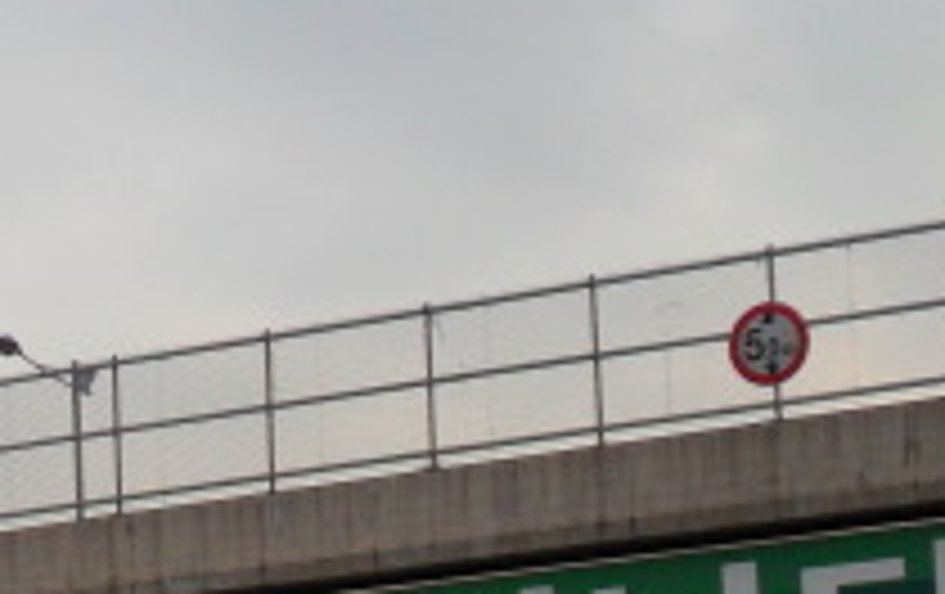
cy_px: 817
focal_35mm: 144
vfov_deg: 9.0
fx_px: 3715
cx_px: -338
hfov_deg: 13.9
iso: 80
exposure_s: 1/180
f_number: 4.5
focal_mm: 7.8
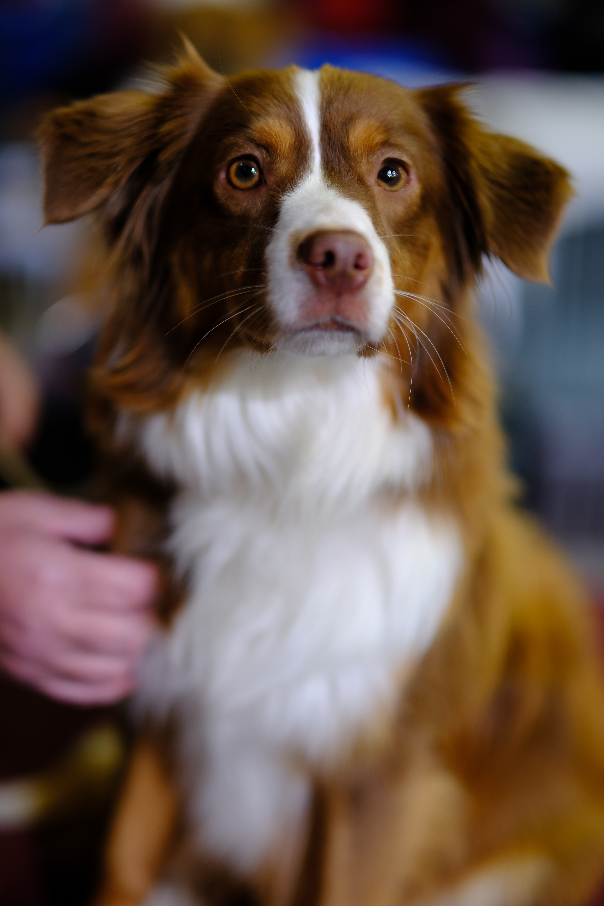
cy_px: 453
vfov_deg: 27.0
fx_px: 1887
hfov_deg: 18.2
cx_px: 302
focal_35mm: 75
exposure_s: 1/240
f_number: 1
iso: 125
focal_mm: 50
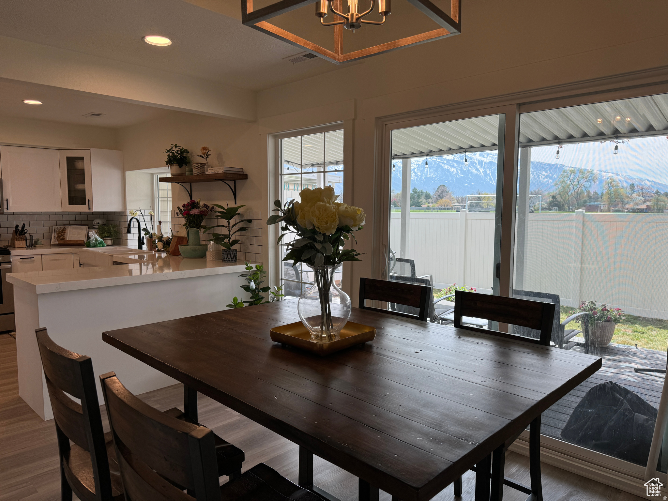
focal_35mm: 24
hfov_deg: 71.6
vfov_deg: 56.8
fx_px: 463
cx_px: 334
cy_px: 250
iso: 80
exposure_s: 1/558
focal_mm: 6.76
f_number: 1.78
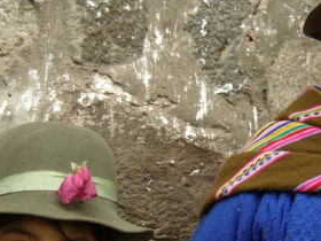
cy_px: 157
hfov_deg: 24.3
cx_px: 224
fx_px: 742
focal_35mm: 80
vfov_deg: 18.4
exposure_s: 1/320
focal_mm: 5.8
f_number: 2.8
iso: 100
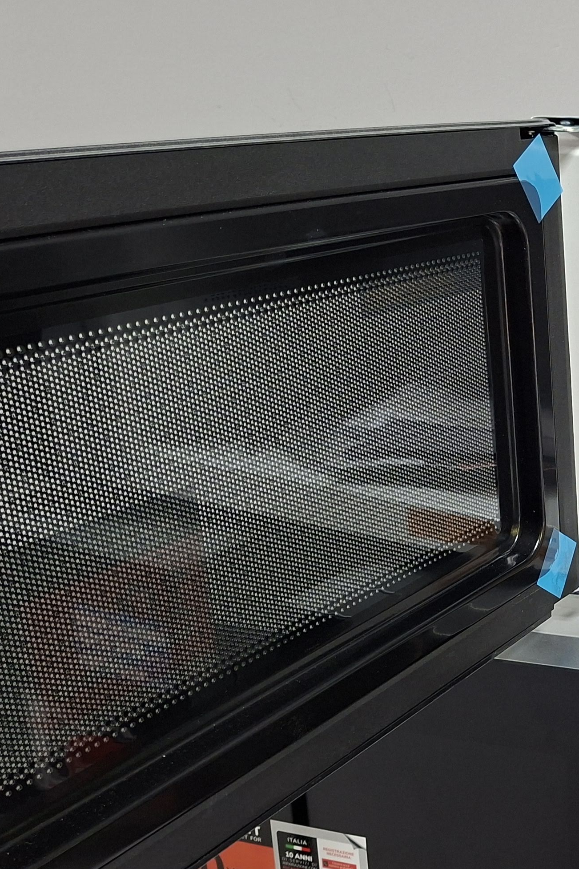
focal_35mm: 49
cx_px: 757
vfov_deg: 40.3
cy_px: 452
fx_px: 1182
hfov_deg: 24.1
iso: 320
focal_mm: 5.54
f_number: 1.8
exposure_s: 1/33
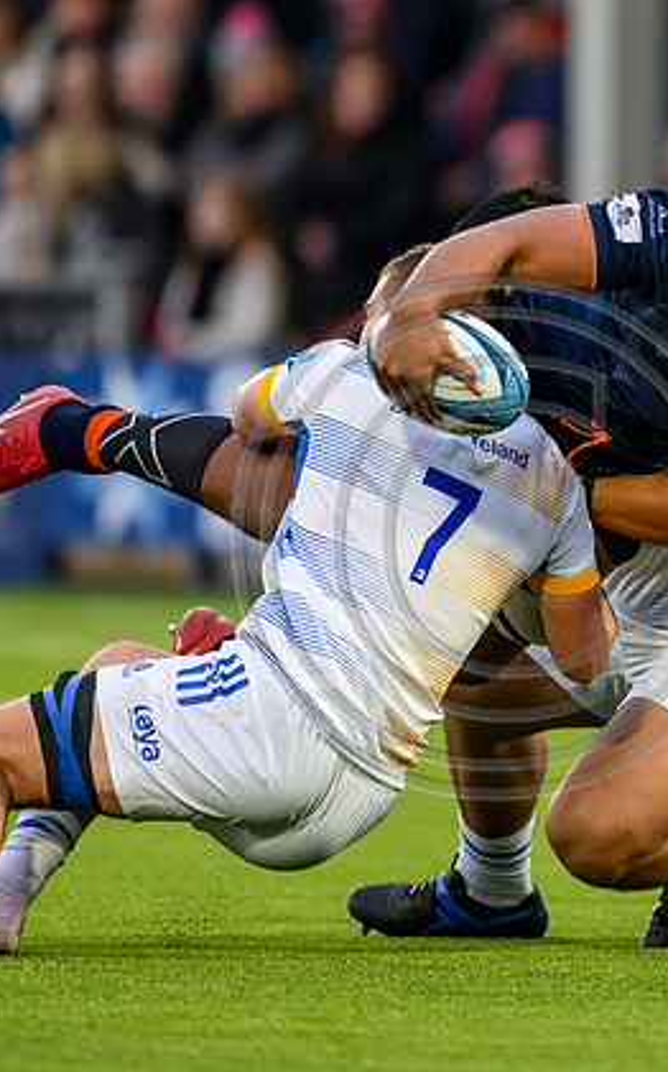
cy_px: 372
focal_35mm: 1137
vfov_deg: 1.8
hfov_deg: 1.2
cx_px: 810
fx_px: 33164
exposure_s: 1/1250
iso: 4000
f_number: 4
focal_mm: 560
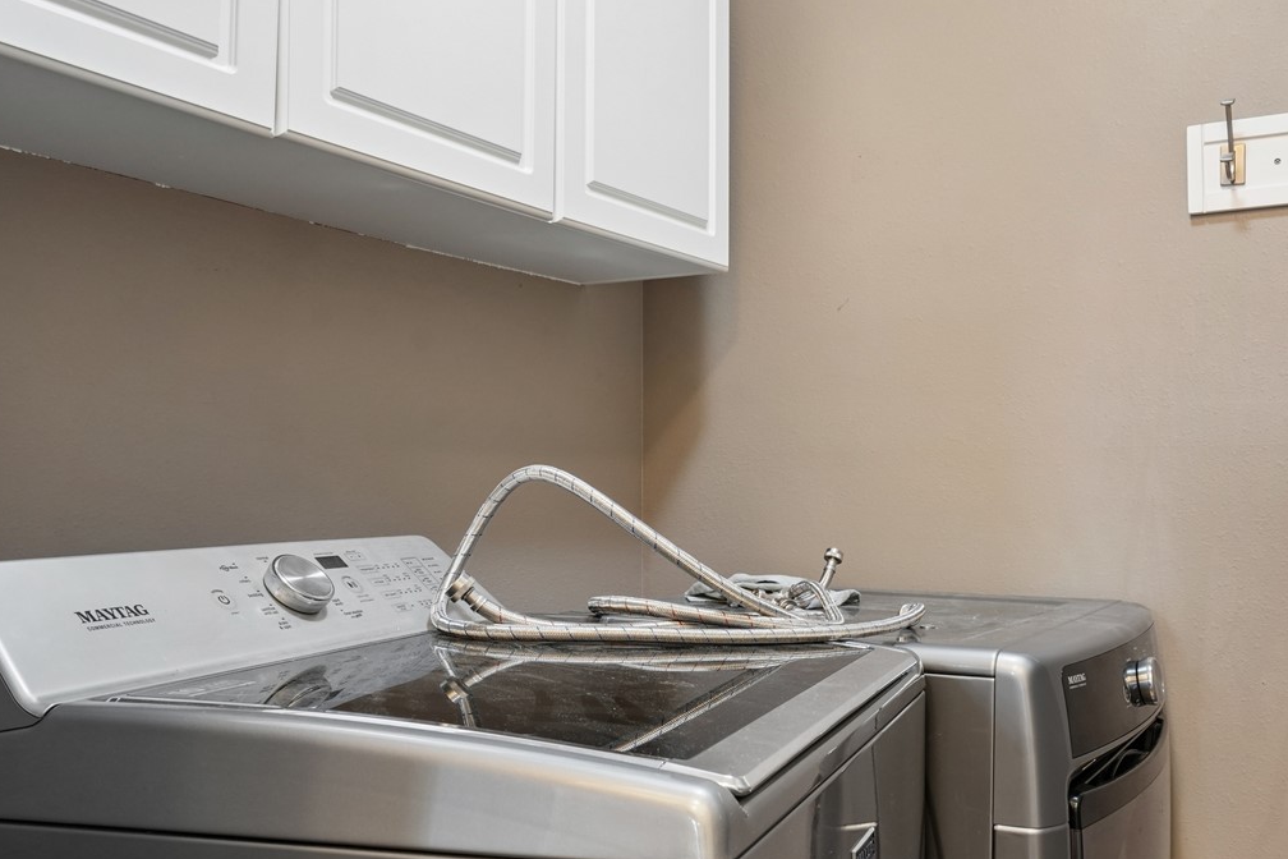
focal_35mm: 32
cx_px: 862
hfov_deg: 57.4
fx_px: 1145
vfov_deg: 41.1
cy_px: 474
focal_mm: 19
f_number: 9
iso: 800
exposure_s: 1/4
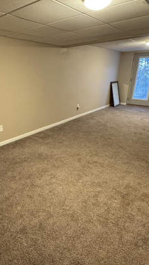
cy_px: 134
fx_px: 169
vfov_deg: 76.3
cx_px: 44
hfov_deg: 46.5
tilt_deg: -20.9
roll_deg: +0.7
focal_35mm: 24
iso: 800
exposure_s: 1/60
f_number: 2.2
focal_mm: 2.22
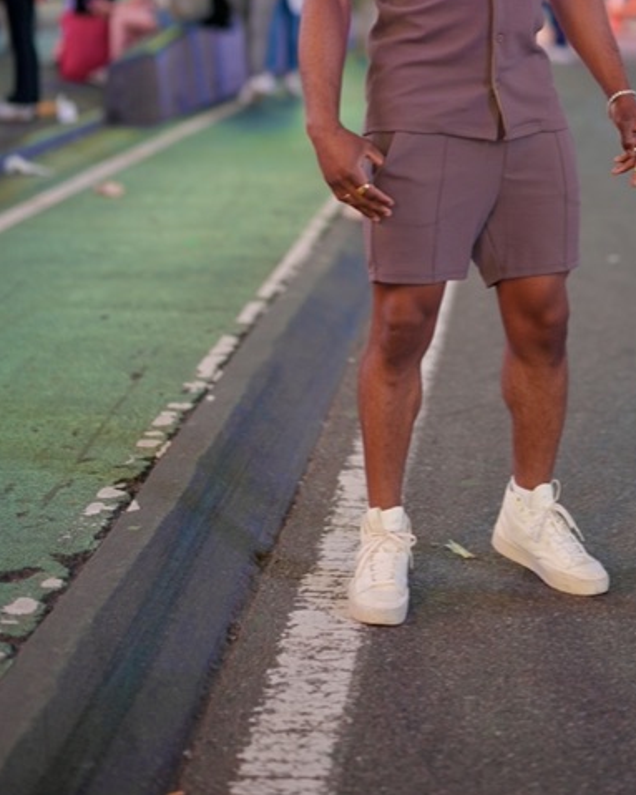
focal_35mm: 98
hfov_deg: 15.6
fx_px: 2307
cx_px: 497
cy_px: 28
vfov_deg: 19.1
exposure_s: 1/250
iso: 250
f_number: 1.2
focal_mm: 50
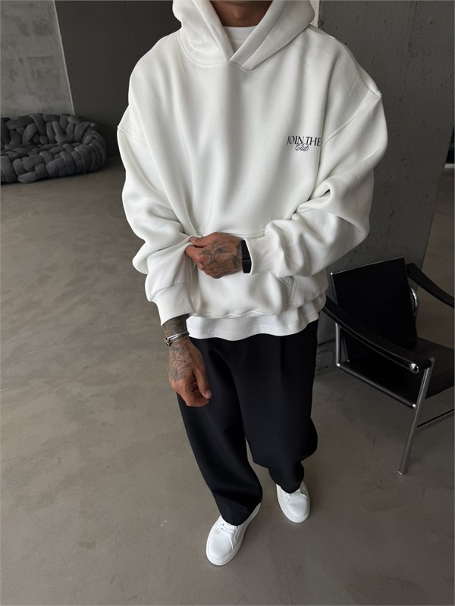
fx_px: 421
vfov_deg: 71.6
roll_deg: +1.0
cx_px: 228
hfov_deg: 56.8
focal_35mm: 24
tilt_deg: -30.3
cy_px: 303
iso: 80
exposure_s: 1/920
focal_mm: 6.76
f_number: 1.78
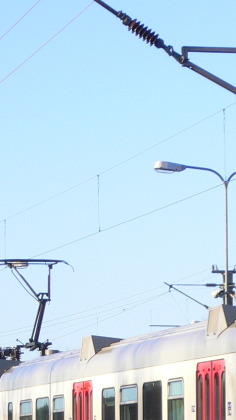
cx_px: 269
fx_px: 2638
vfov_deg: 9.1
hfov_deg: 5.1
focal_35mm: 237
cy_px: 359
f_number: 4.7
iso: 80
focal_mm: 14.8
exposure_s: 1/160
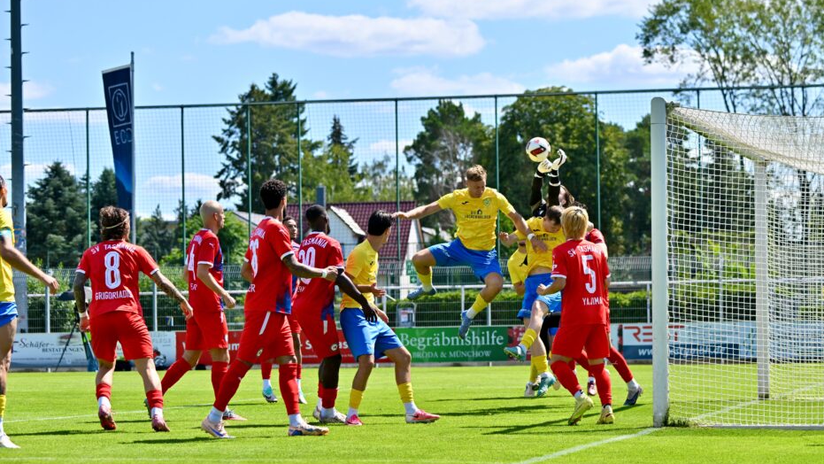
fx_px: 2819
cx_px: 425
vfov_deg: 9.4
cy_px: 262
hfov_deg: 16.6
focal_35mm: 129
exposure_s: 1/1600
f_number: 4.8
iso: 250
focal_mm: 112
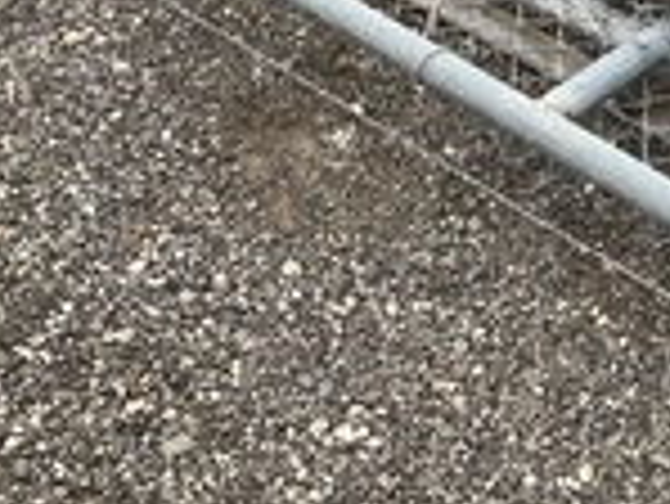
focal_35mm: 78
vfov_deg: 18.0
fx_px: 1511
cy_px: -108
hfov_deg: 23.1
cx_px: 787
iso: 25
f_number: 1.8
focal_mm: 3
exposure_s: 1/869
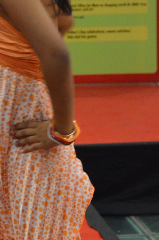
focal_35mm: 264
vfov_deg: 7.8
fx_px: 1756
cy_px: 92
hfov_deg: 5.2
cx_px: -10
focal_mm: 62
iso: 3200
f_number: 5.3
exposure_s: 1/60
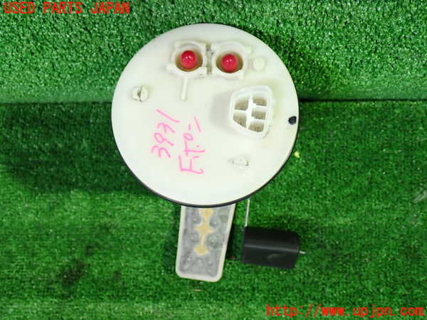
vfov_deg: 39.7
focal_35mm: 36
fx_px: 444
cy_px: 160
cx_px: 214
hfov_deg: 51.4
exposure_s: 1/40
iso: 640
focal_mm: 6.37
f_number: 2.5
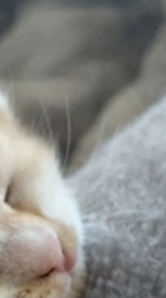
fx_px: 527
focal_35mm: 67
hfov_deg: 17.6
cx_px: 11
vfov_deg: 31.0
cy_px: 223
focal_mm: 4.69
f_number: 1.8
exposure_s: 1/120
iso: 200
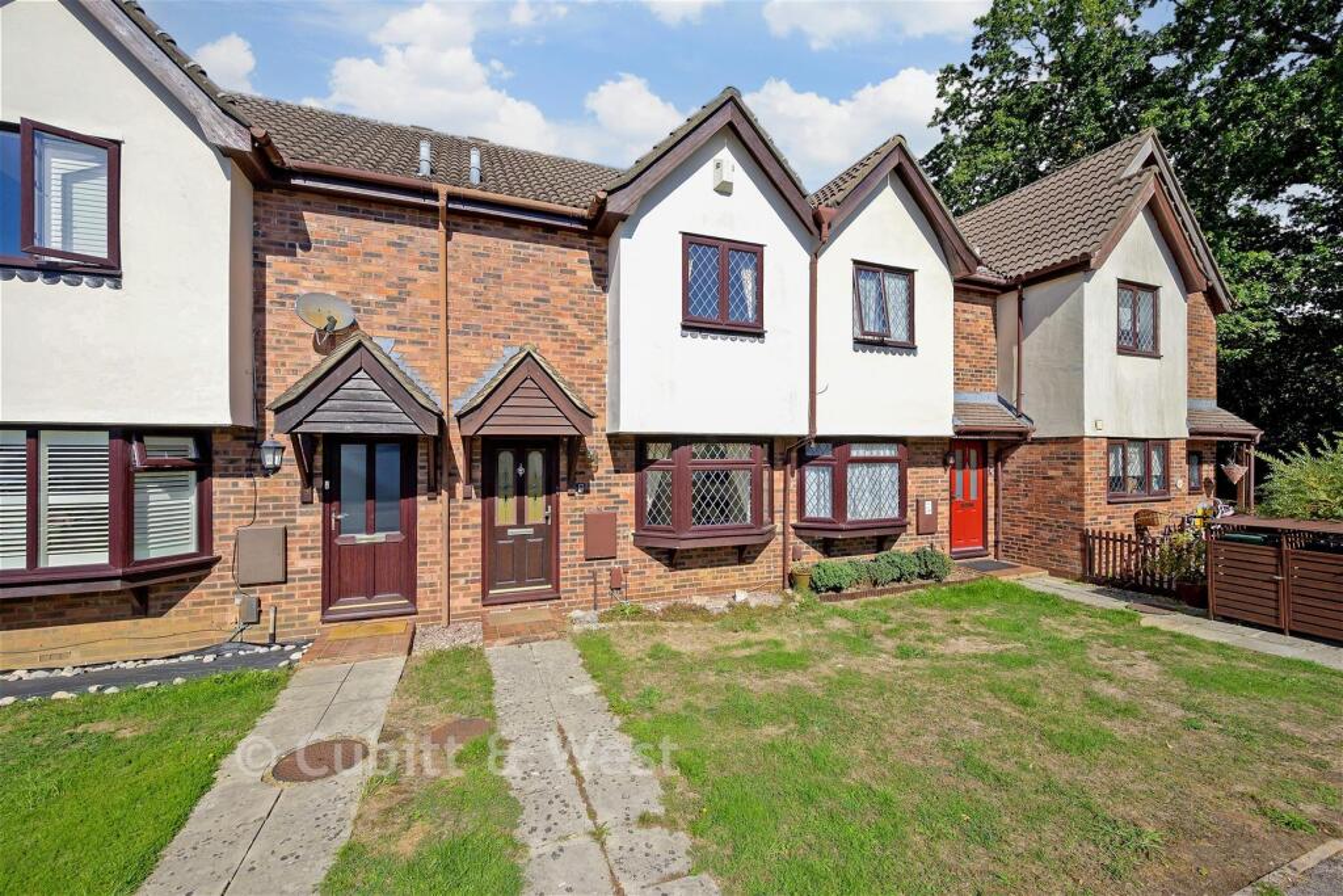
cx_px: 672
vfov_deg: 81.2
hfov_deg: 104.2
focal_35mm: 14
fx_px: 522
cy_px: 448
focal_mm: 14
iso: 100
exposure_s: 1/400
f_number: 10
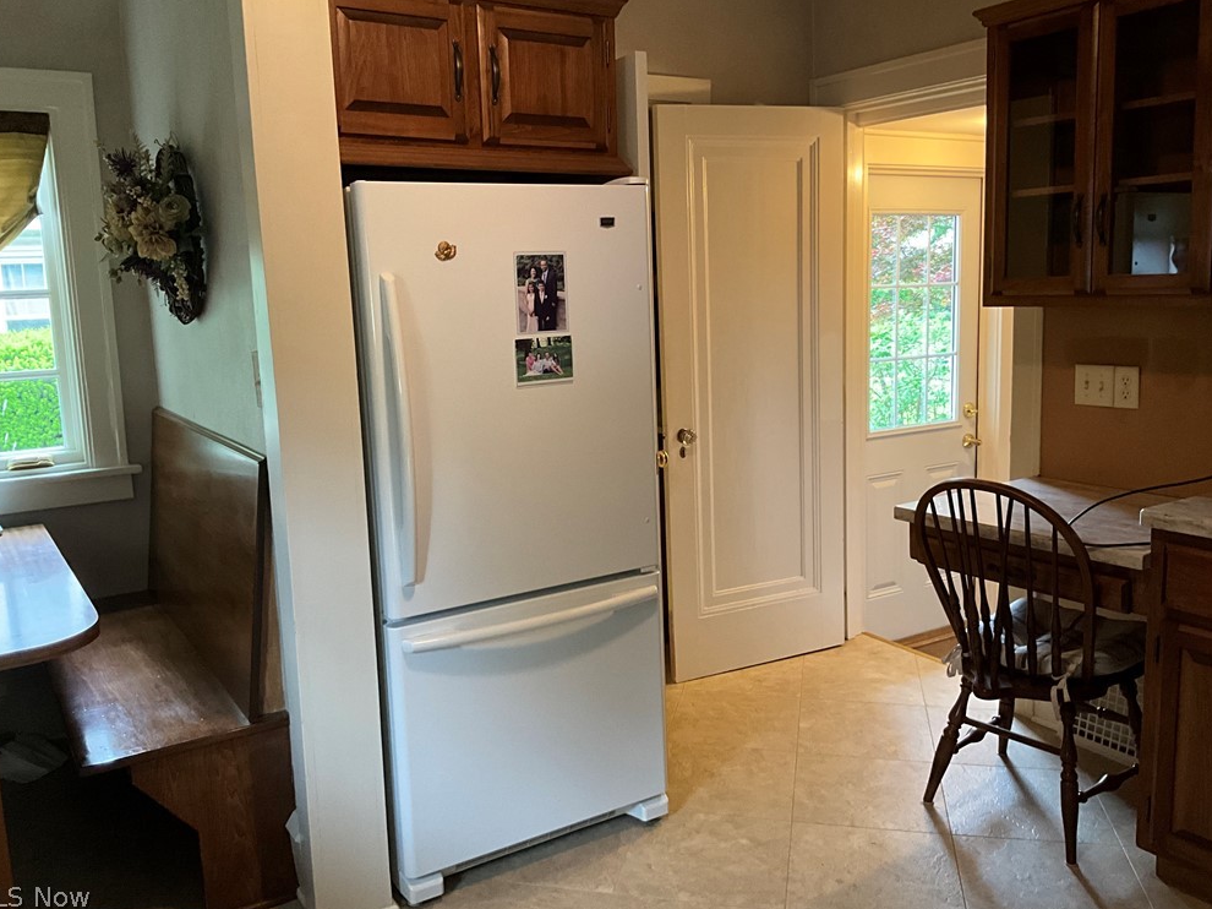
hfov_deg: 60.0
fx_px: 1050
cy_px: 447
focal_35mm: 30
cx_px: 590
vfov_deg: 46.8
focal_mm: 3
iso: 320
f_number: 1.8
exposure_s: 1/59
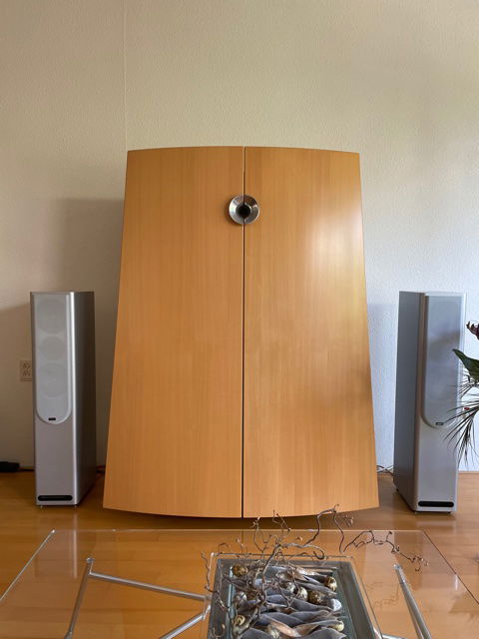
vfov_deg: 67.3
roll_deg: -0.9
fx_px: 480
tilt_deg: -3.2
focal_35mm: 26
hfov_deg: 53.1
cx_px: 240
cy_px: 320
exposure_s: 1/109
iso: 125
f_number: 1.6
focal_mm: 4.2
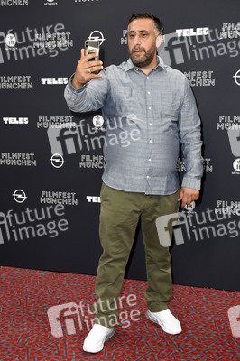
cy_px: 180
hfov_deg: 26.4
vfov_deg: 38.9
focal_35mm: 51
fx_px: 511
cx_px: 120
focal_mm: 34
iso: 800
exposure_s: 1/160
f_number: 6.3
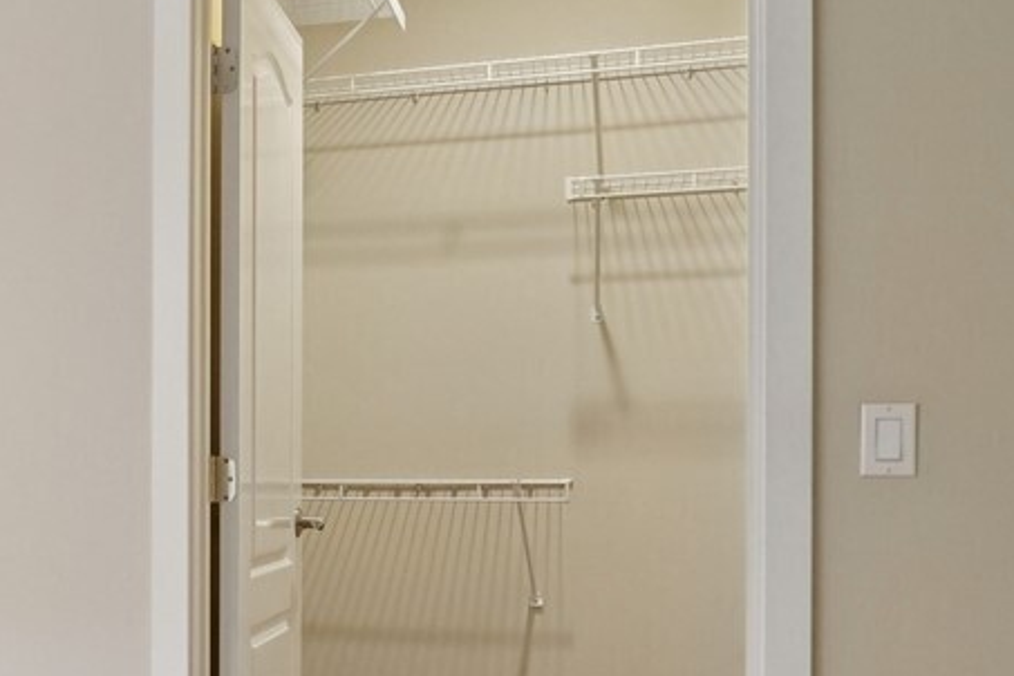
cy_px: 478
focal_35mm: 60
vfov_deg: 22.5
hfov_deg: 25.6
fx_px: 1690
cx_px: -485
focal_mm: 16
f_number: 8
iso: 1600
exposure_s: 1/13
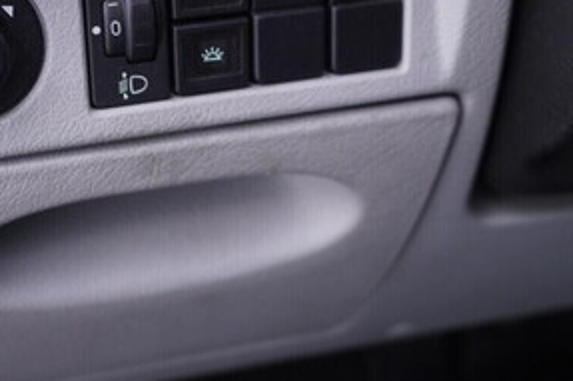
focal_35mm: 69
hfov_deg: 29.1
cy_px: 43
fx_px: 1098
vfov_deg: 19.4
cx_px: 212
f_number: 2.8
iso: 320
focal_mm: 24
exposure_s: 1/40
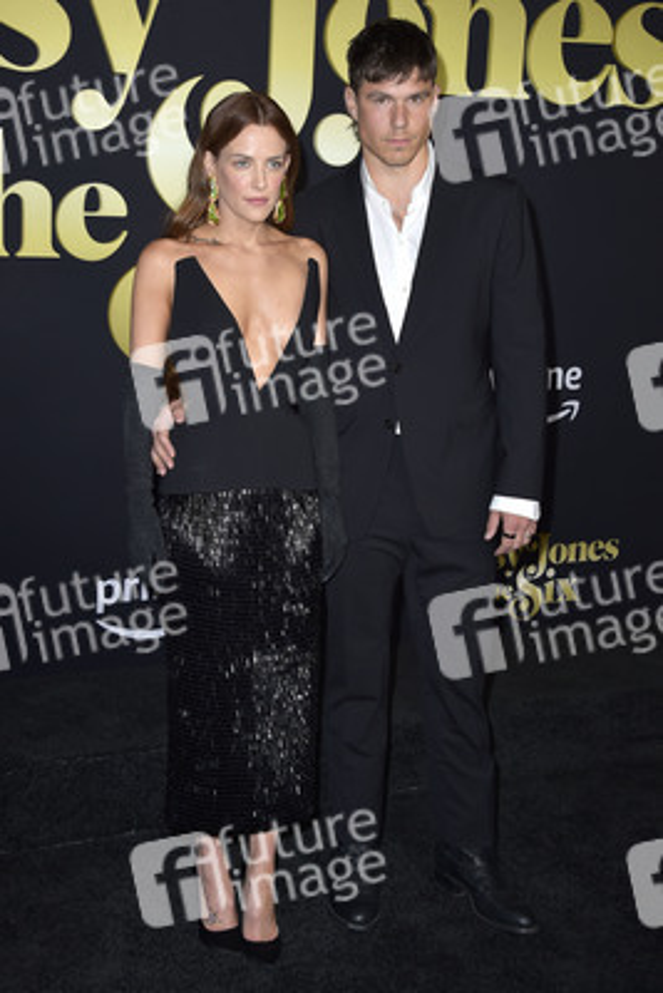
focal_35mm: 50
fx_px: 1380
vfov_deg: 39.6
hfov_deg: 27.0
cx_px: 332
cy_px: 496
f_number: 6.3
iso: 400
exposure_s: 1/250
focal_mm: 50
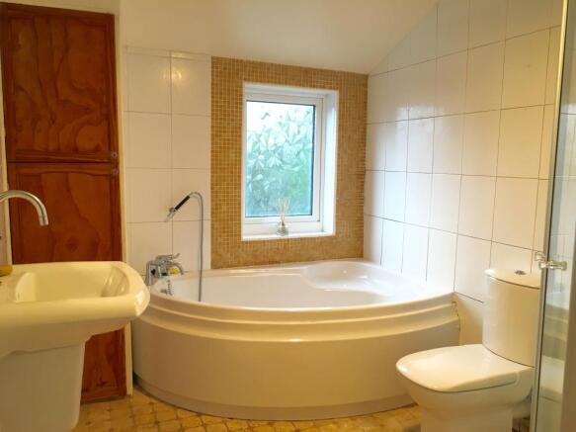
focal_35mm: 29
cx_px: 288
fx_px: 482
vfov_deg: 48.2
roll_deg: -0.9
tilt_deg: -6.4
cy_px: 216
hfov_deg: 61.7
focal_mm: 4.15
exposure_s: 1/33
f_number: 2.2
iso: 32
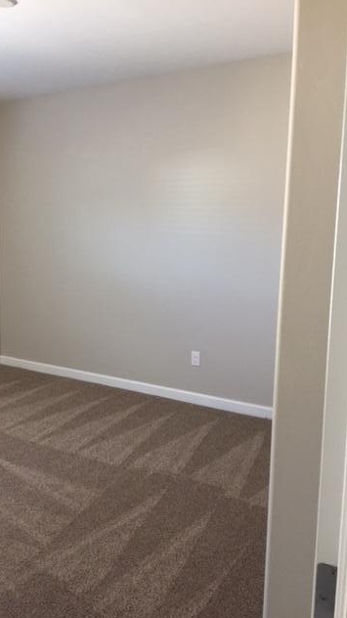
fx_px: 524
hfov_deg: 36.3
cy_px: 310
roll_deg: -0.5
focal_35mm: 32
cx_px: 114
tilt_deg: -7.9
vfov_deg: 61.0
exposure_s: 1/10
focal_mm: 4.15
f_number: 2.2
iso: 100
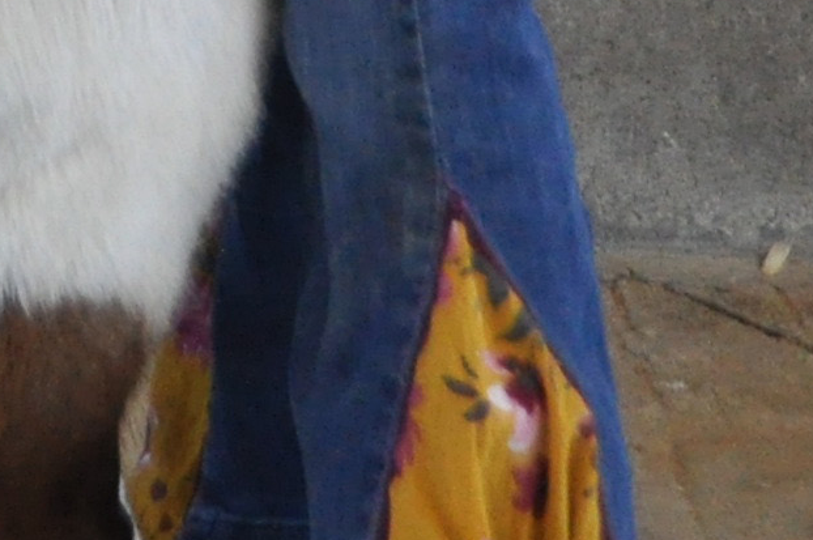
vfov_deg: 4.0
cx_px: -498
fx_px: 7465
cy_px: -1097
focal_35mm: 331
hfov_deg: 6.1
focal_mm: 32
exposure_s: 1/250
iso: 1000
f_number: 4
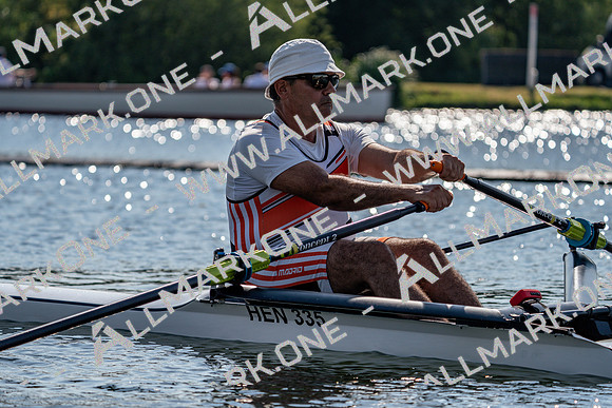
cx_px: 306
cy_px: 204
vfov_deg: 6.9
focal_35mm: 200
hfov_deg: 10.3
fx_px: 3401
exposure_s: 1/1600
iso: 100
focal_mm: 200
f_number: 5.6
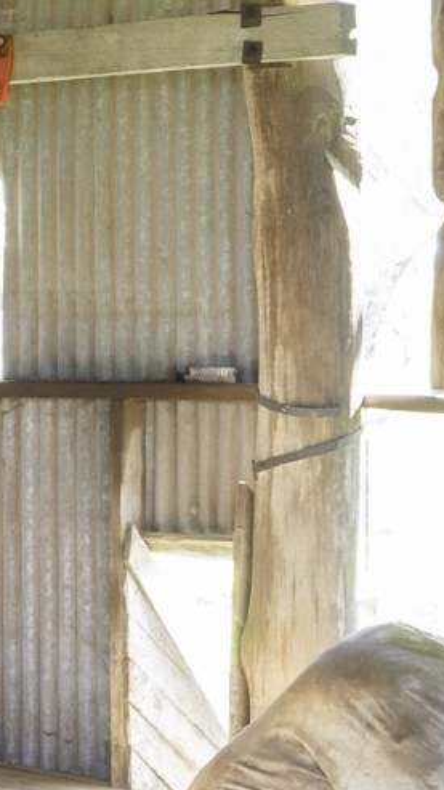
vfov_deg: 14.5
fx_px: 3100
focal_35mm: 148
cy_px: 274
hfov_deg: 7.4
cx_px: -765
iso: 400
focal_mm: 29
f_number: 11
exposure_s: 1/4
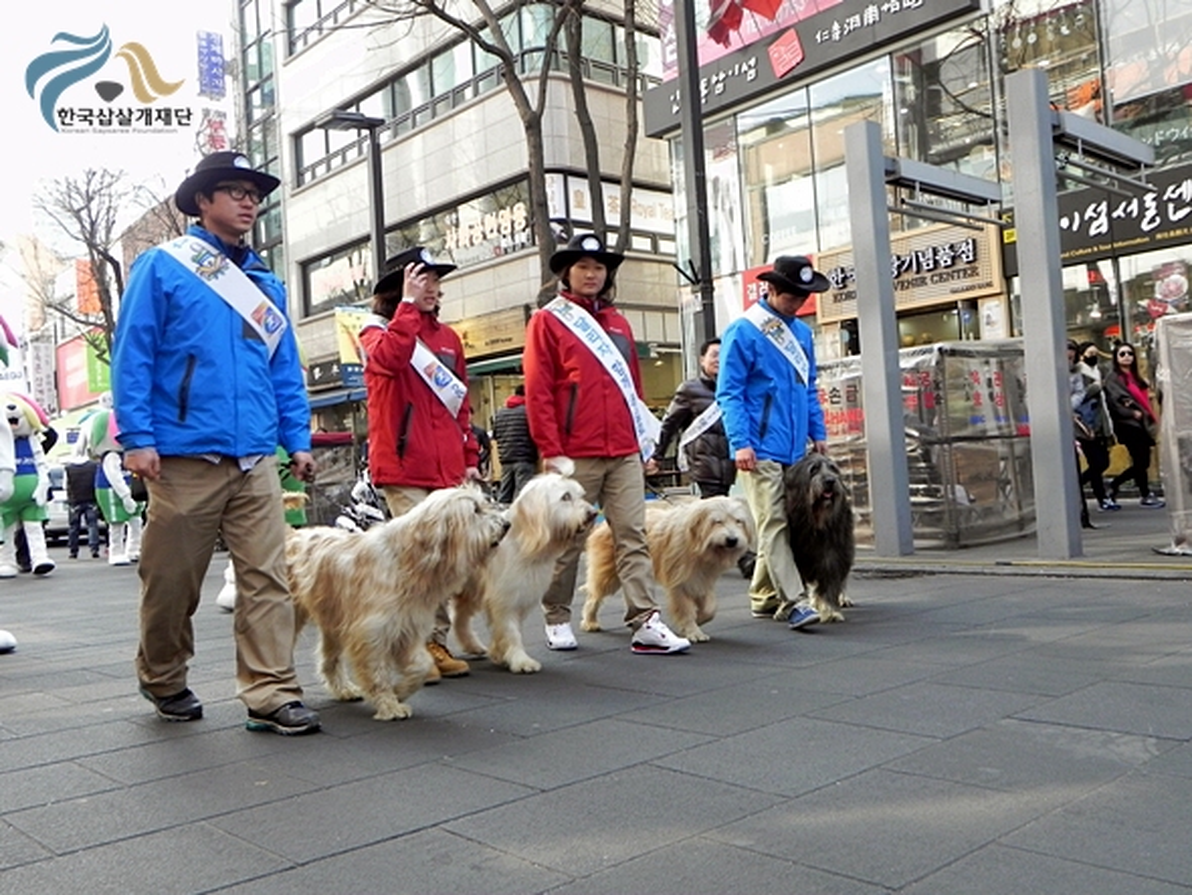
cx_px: 596
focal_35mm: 33
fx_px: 1137
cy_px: 448
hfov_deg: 55.3
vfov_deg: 43.0
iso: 160
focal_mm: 5.9
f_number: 4
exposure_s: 1/105
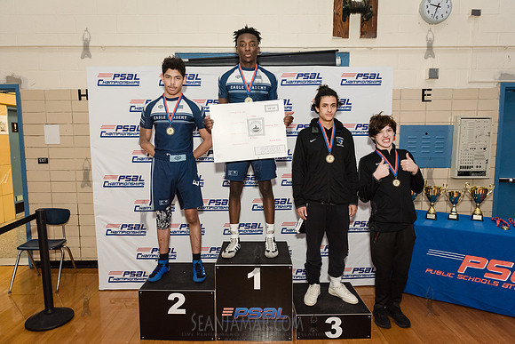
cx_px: 258
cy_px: 172
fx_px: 343
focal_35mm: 24
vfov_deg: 53.2
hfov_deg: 73.7
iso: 4000
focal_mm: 24
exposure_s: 1/200
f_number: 4.5
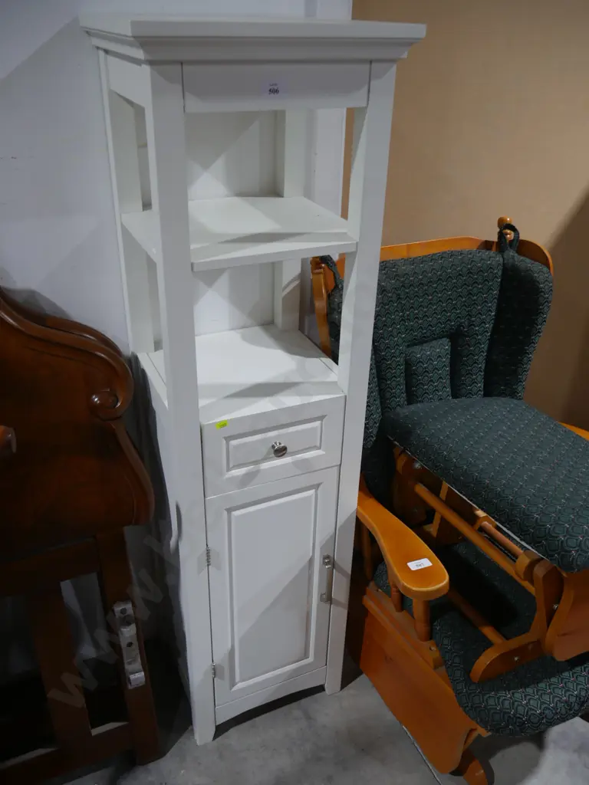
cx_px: 294
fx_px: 681
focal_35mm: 30
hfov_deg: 46.8
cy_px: 392
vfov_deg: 60.0
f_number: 3.6
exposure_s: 1/60
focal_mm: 15
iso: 320
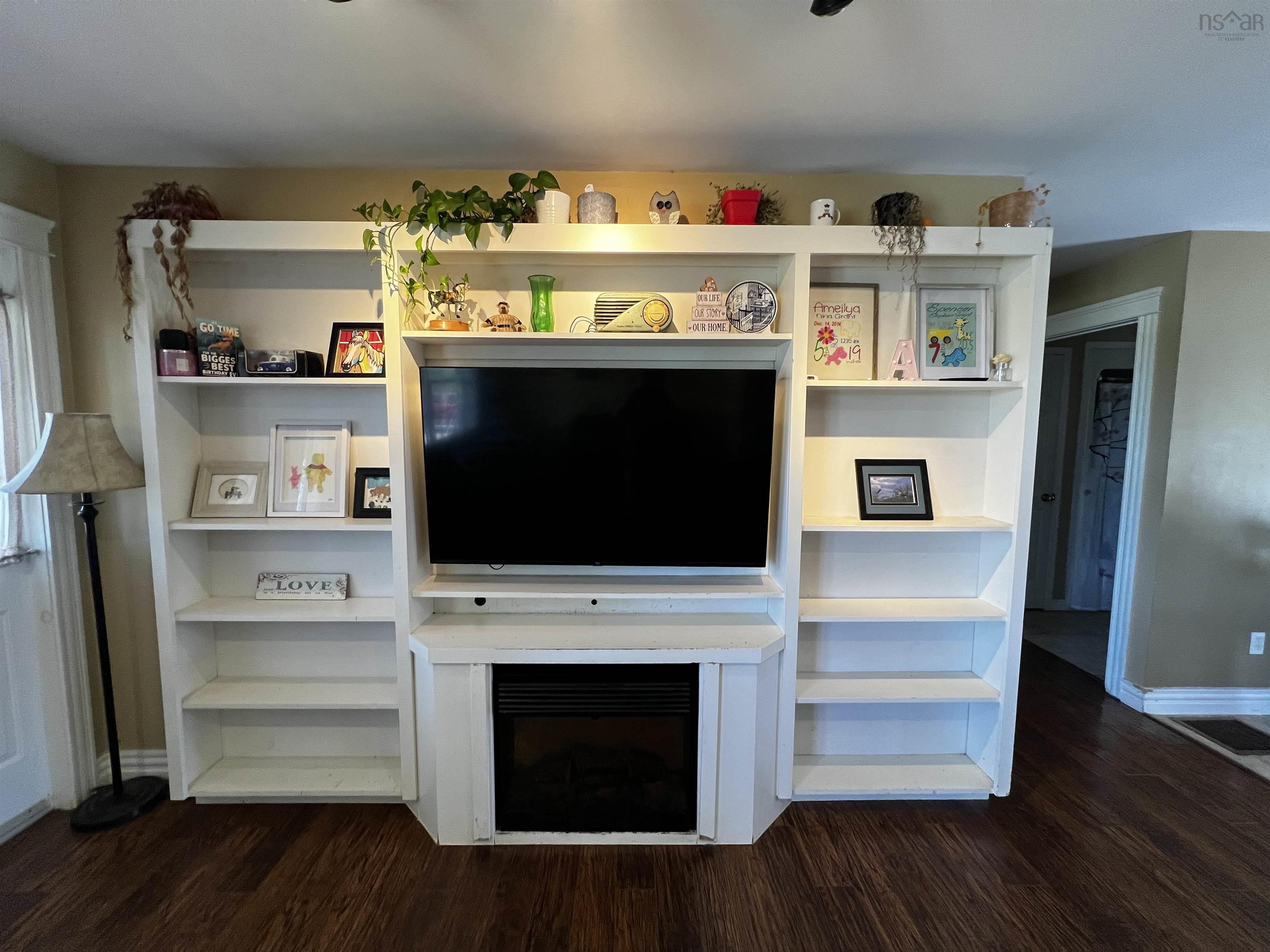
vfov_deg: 89.9
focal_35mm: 13
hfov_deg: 106.2
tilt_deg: -7.0
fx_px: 477
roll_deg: -1.0
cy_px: 476
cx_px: 635
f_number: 1.8
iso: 250
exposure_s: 1/120
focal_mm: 1.57
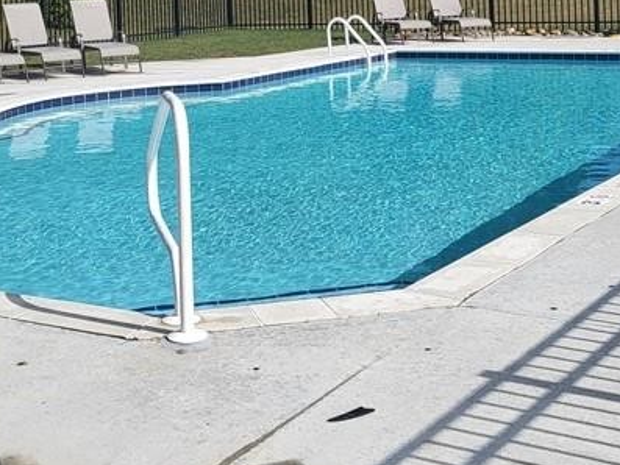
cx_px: 311
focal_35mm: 67
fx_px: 1200
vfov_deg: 21.1
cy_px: -16
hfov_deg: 29.0
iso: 50
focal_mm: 4.25
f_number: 1.8
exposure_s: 1/3464
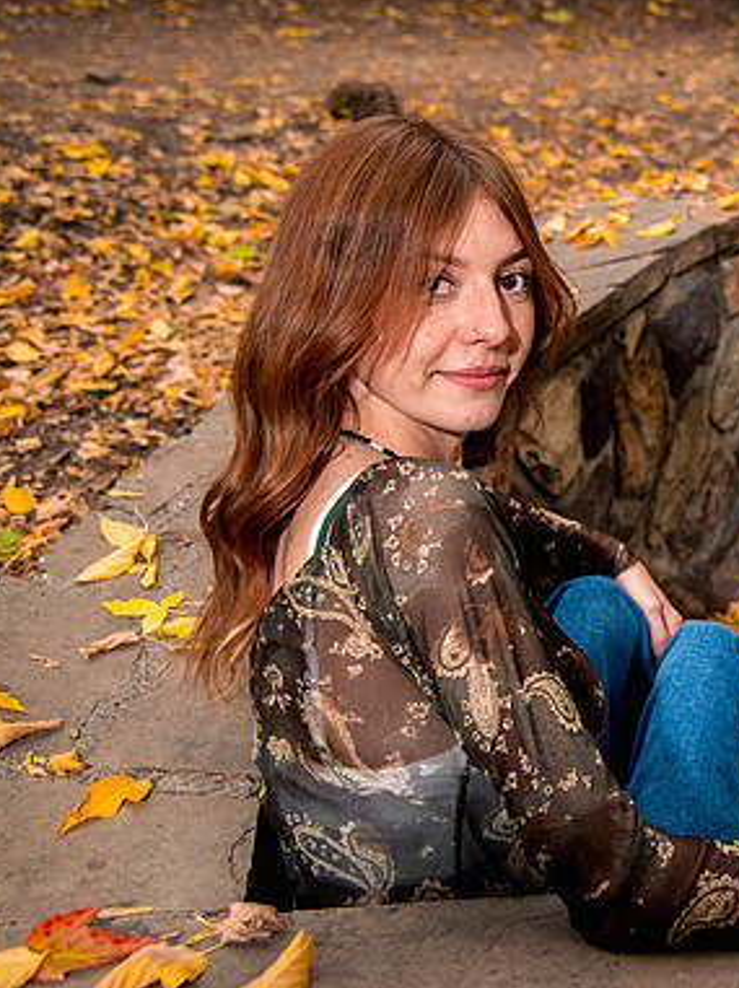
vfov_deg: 34.9
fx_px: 1568
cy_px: 443
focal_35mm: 55
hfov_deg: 25.2
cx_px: 739
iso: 400
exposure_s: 1/160
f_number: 4
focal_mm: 34
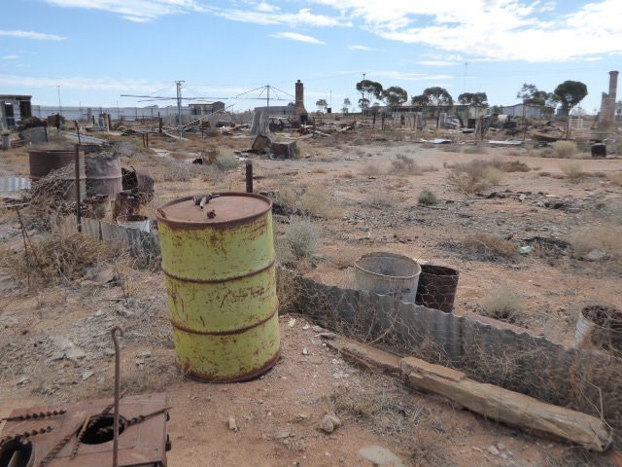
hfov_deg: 61.7
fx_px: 521
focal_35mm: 29
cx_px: 311
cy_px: 234
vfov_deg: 48.2
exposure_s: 1/1000
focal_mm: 5
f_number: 3.5
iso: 160
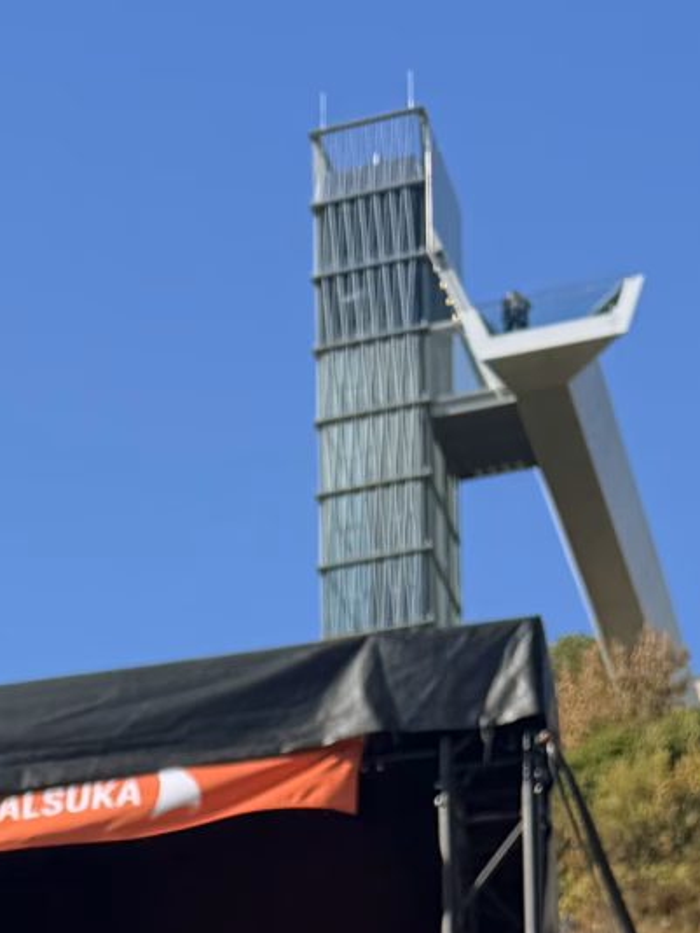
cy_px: 1955
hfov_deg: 12.5
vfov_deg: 14.0
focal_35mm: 115
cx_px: -196
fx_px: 3098
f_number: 1.78
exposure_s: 1/2907
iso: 80
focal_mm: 6.76
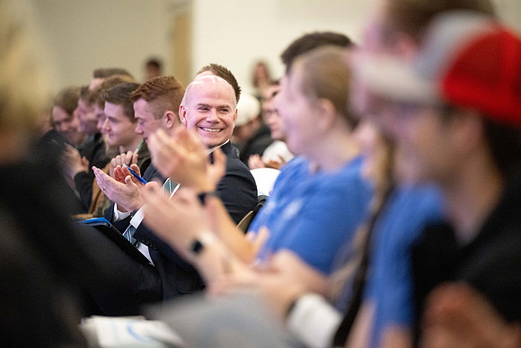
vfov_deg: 6.9
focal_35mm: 200
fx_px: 2895
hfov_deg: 10.3
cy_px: 174
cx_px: 260
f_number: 2.8
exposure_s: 1/500
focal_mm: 200
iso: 8000
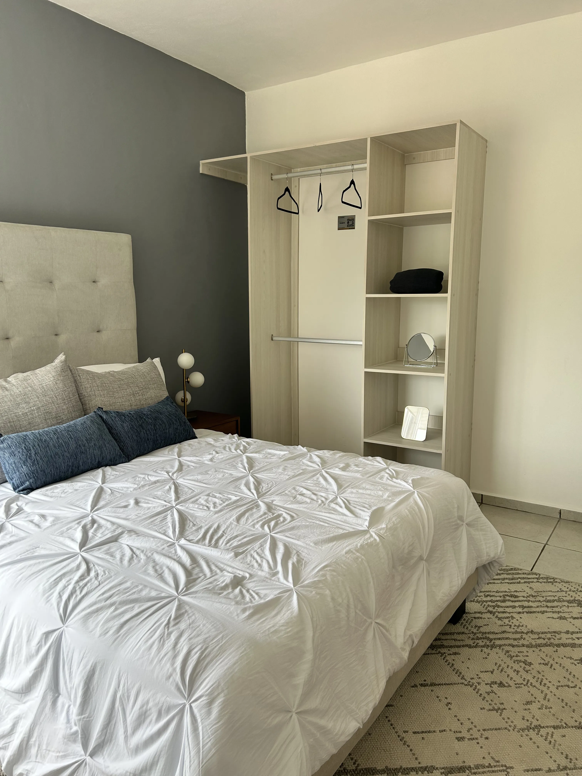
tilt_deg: -10.4
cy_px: 388
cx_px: 291
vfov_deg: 67.3
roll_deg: +0.2
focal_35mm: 26
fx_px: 583
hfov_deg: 53.1
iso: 32
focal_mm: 5.7
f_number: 1.5
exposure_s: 1/143
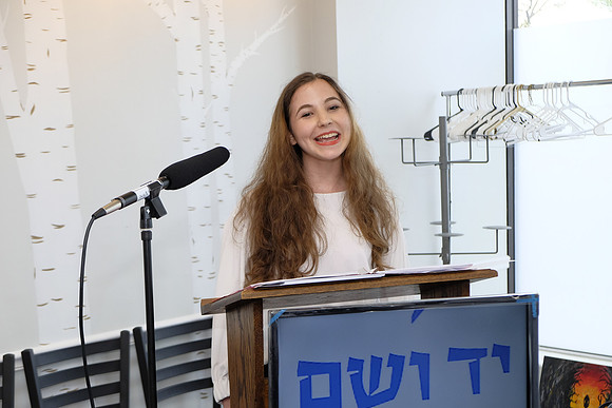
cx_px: 306
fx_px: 867
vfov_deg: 26.5
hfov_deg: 38.9
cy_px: 204
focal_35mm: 51
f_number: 3.6
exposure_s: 1/180
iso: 800
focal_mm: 34.3
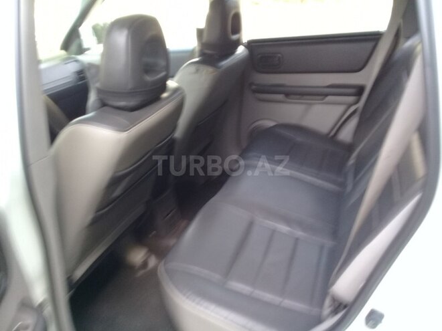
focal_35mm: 31
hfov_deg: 58.4
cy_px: 166
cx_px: 221
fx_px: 396
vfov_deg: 45.4
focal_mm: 3.3
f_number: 2.2
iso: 64
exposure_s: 1/33
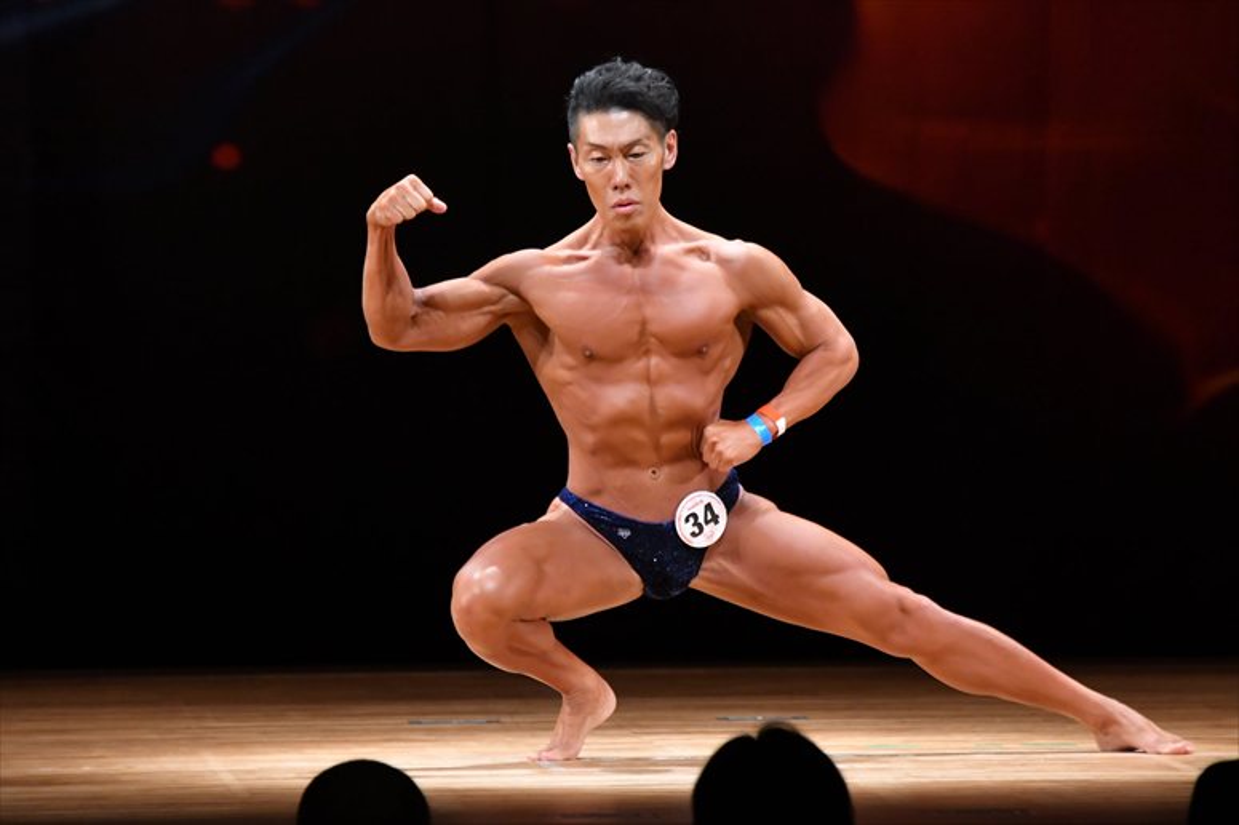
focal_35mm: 345
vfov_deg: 4.0
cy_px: 412
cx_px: 620
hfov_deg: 6.0
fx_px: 11868
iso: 4000
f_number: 5.6
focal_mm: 230
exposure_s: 1/400
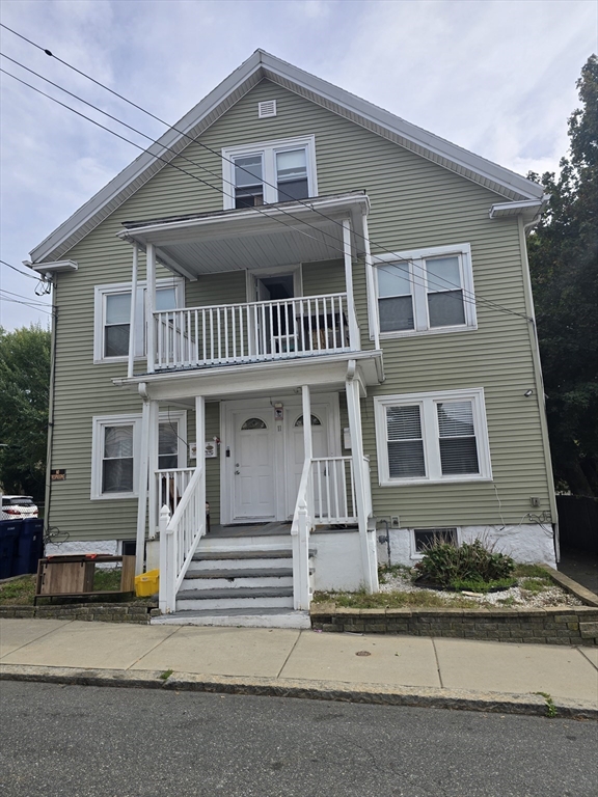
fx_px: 530
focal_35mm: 23
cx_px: 299
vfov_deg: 73.9
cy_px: 398
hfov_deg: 58.9
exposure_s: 1/675
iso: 12
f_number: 1.7
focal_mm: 6.3
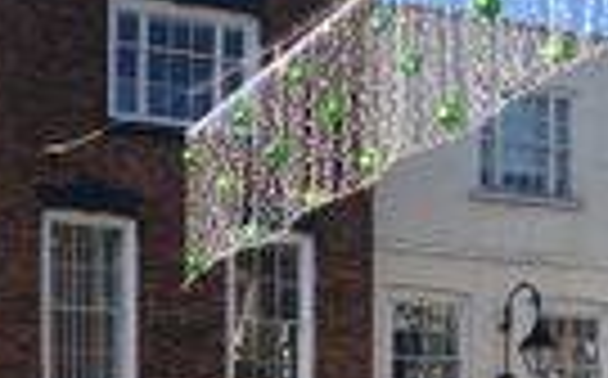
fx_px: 1456
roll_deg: +0.6
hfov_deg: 23.2
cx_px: 108
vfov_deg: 14.0
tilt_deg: +1.9
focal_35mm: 88
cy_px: 536
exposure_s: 1/716
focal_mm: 4
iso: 20
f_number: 1.8
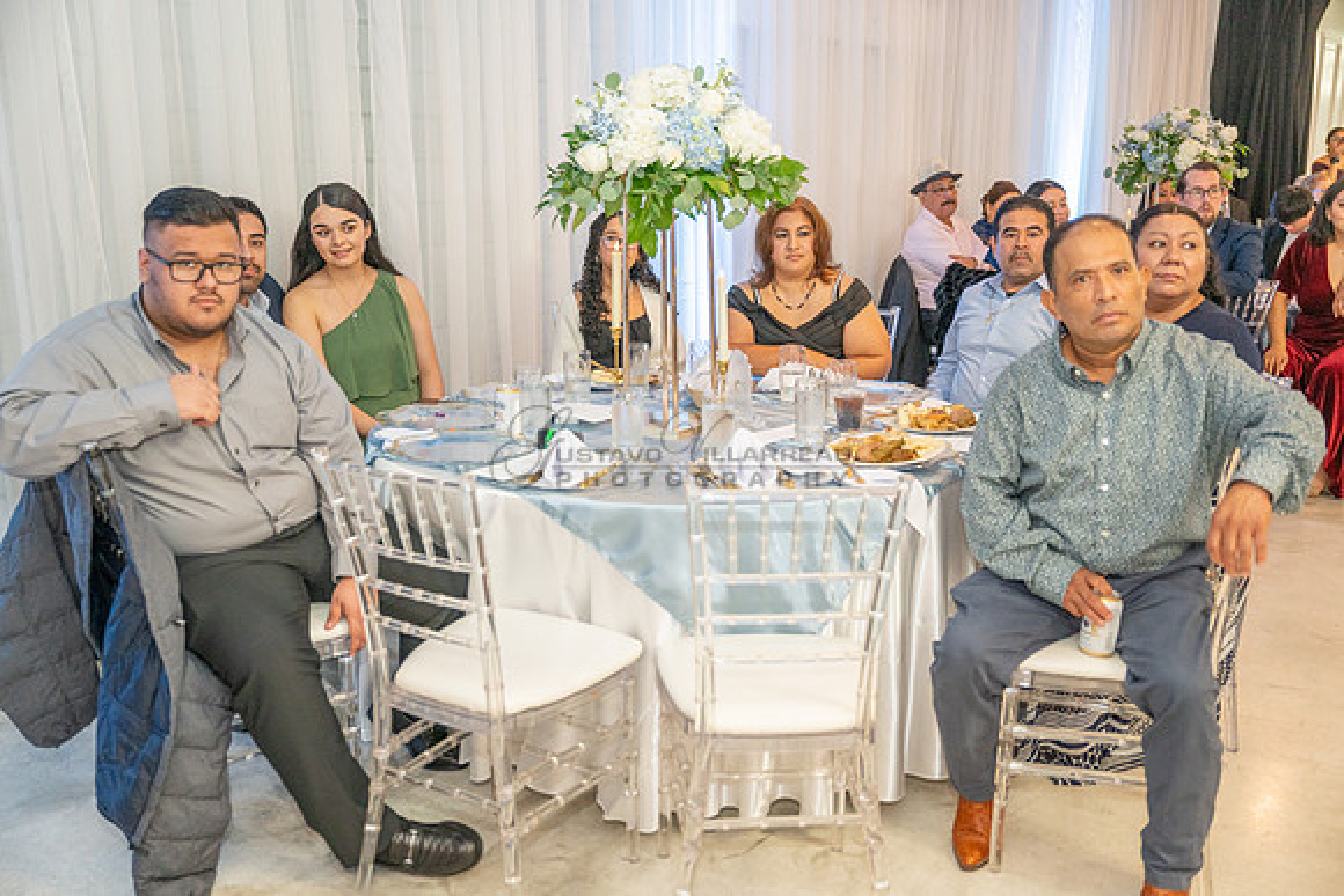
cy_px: 448
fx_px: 1270
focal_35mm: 34
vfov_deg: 38.9
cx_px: 672
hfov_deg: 55.8
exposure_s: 1/160
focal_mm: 34
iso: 1000
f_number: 2.8
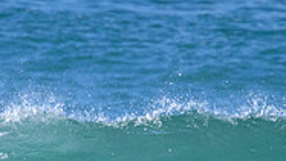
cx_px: 34
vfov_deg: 0.5
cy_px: 275
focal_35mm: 2599
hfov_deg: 0.8
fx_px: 19701
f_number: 11
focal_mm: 800
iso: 1800
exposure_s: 1/2000
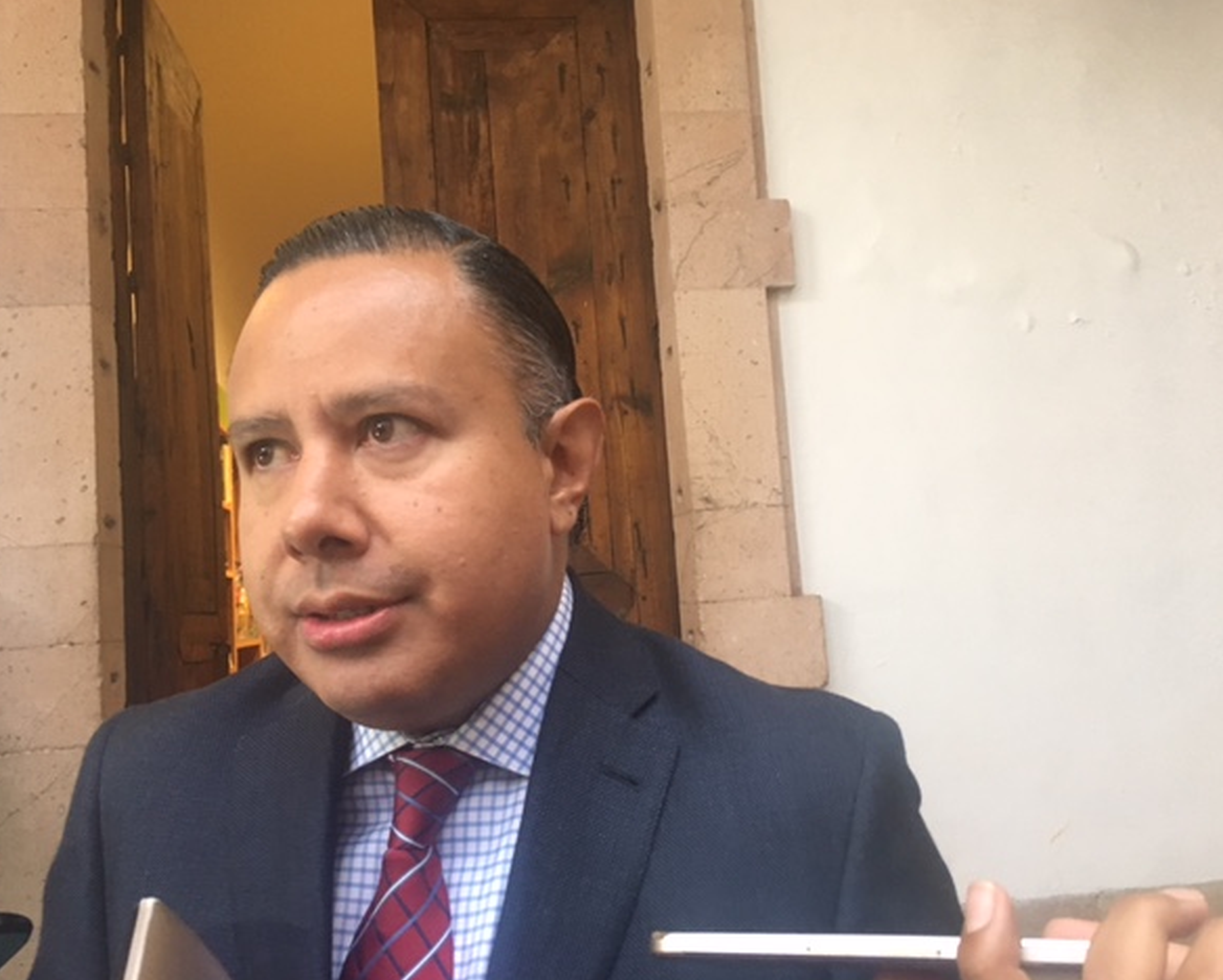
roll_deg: +2.7
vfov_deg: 47.2
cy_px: 484
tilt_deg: +5.9
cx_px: 572
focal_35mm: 31
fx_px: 1123
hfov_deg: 57.1
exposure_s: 1/30
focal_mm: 4.15
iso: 160
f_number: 2.2
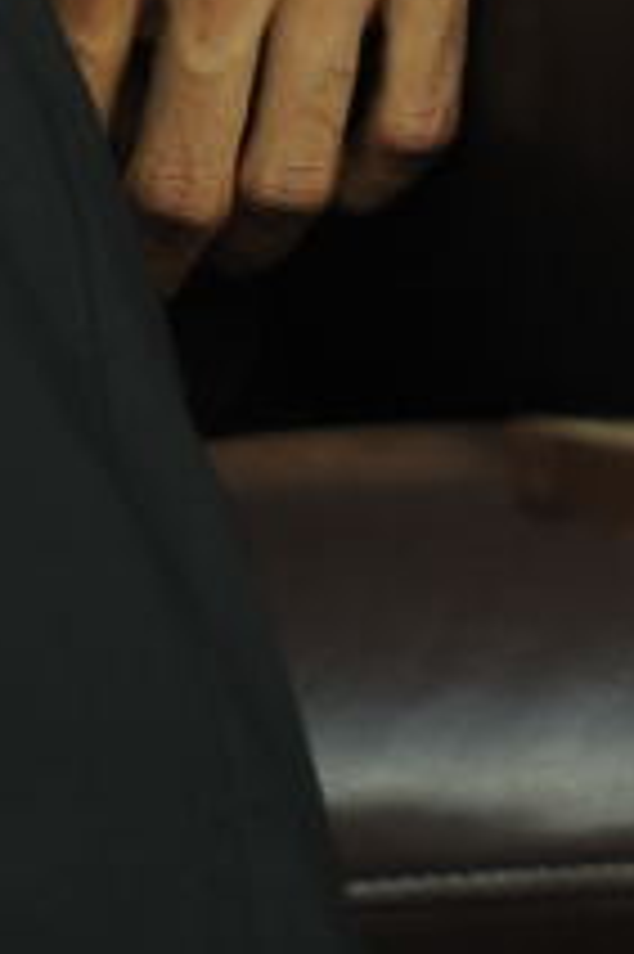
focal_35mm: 904
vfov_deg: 2.3
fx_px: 23918
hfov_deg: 1.5
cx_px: -987
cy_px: -1116
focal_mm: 120
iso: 500
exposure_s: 1/125
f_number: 7.1
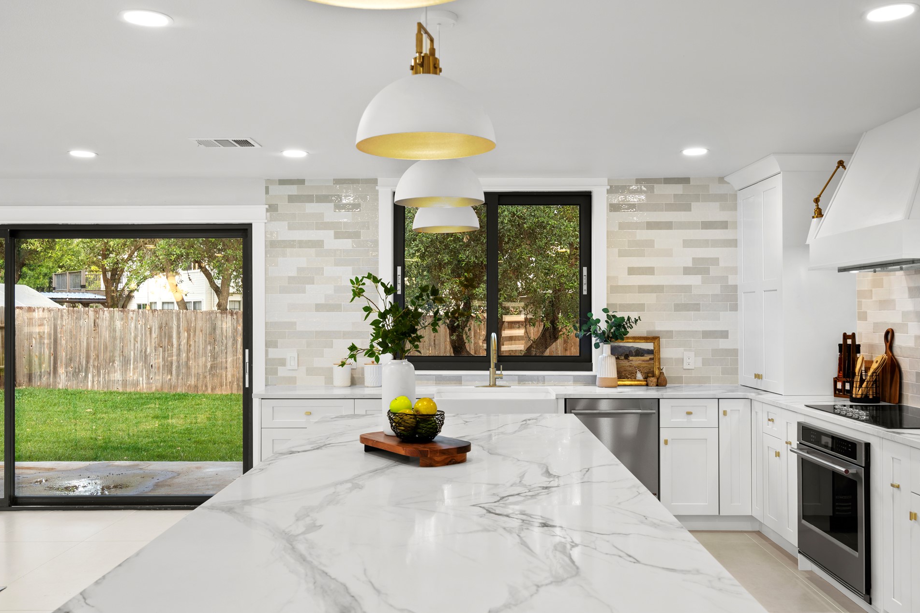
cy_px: 312
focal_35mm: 32
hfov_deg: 58.7
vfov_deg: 41.1
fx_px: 818
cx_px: 467
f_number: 8
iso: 100
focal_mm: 28
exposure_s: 1/1.67
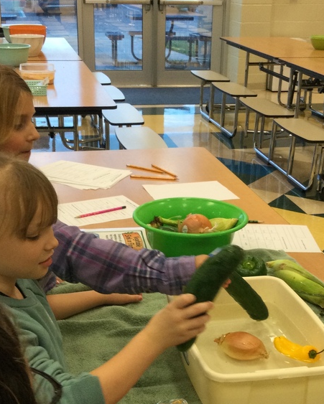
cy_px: 287
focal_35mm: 55
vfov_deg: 33.6
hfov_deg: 27.6
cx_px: 168
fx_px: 659
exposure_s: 1/30
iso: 50
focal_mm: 3.3
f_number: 2.4
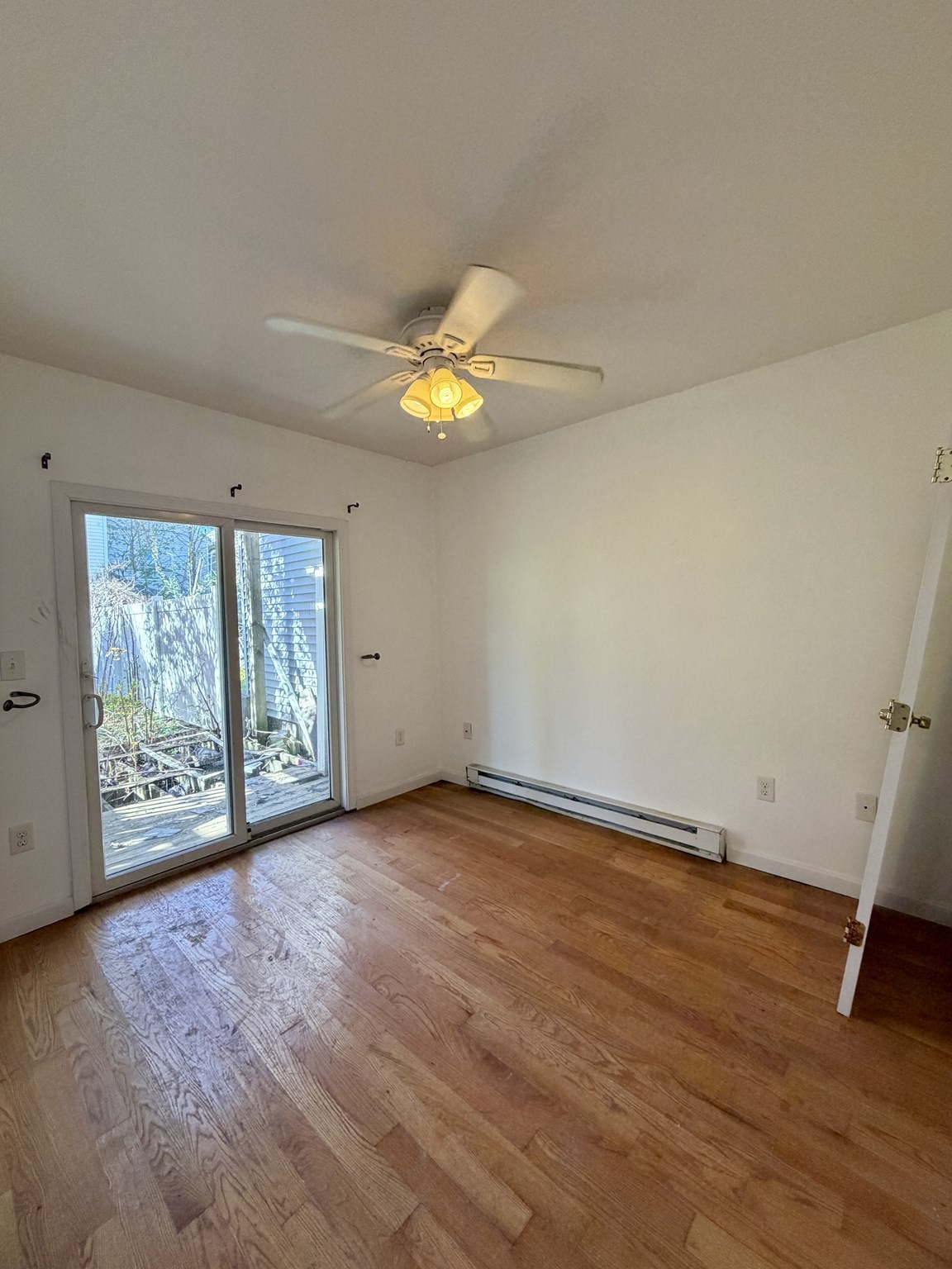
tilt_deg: -1.9
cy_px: 634
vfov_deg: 102.1
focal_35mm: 14
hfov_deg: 85.7
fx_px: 513
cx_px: 476
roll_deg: +1.5
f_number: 2.2
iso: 250
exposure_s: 1/120
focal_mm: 2.22
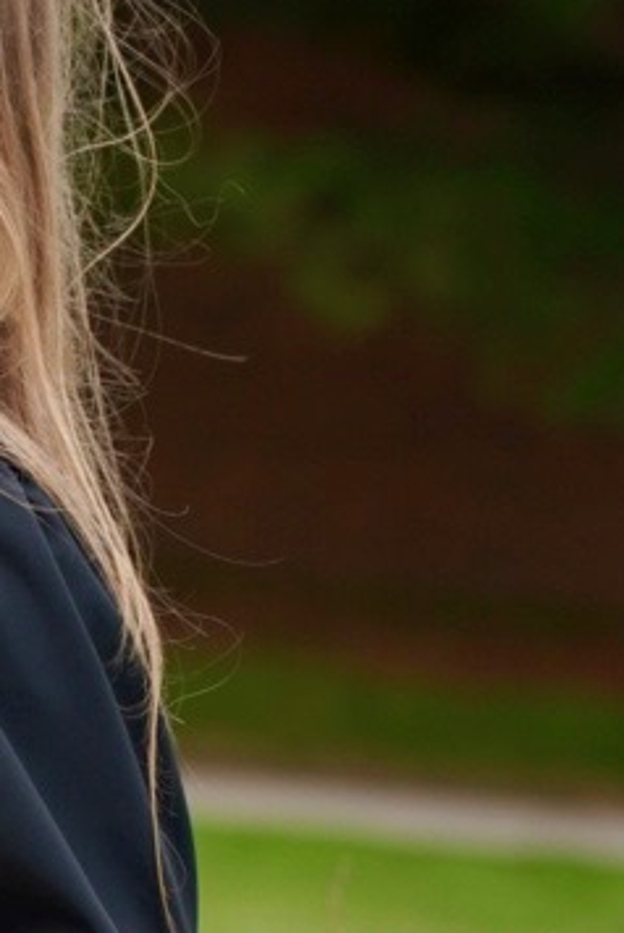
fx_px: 10016
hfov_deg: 3.5
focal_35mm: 386
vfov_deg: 5.3
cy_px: 1198
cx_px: -734
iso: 250
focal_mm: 85
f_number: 4
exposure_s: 1/160
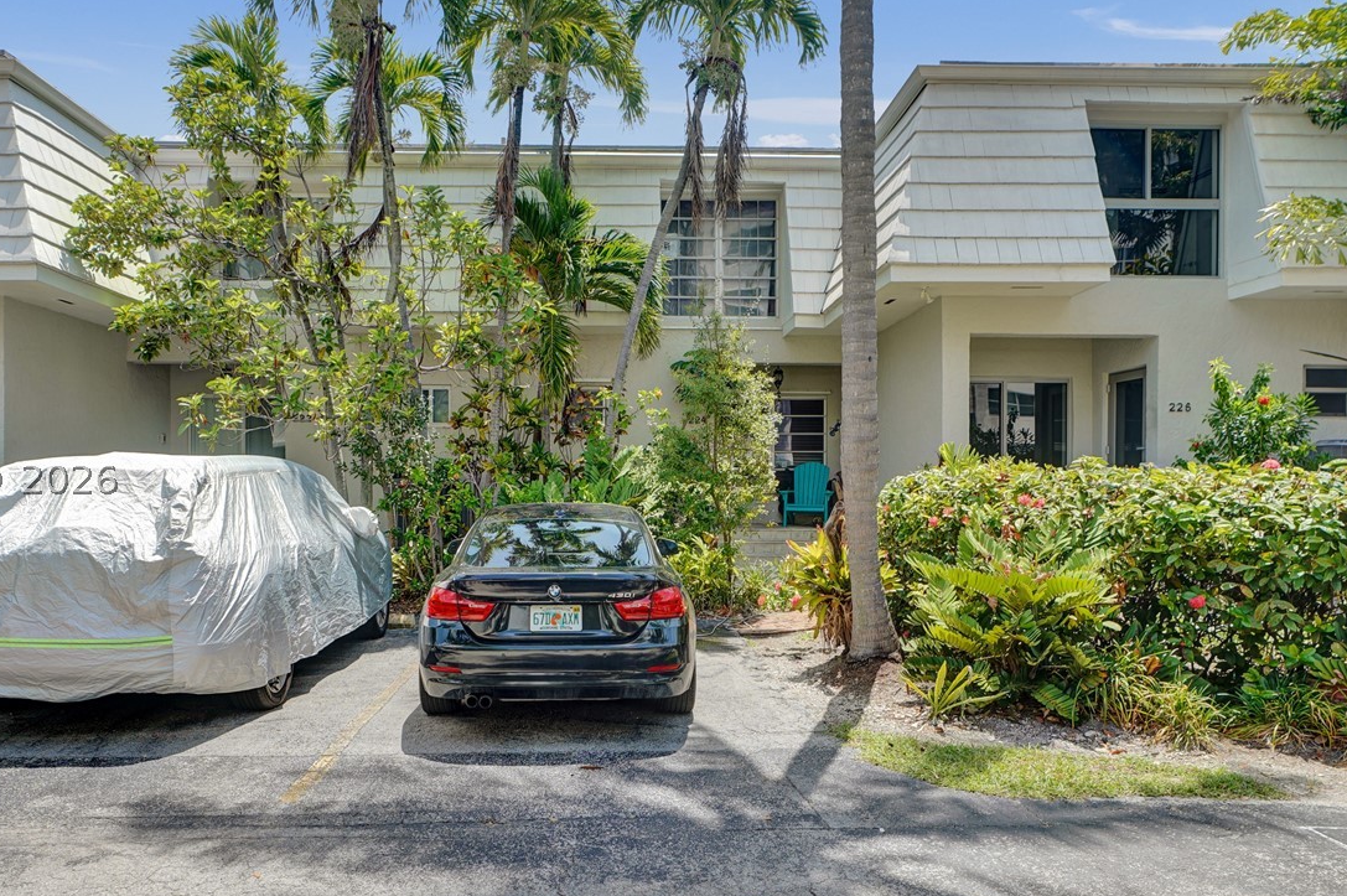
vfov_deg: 51.2
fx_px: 935
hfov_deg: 71.4
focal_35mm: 25
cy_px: 477
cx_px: 605
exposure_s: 1/500
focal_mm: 16
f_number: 5
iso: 100
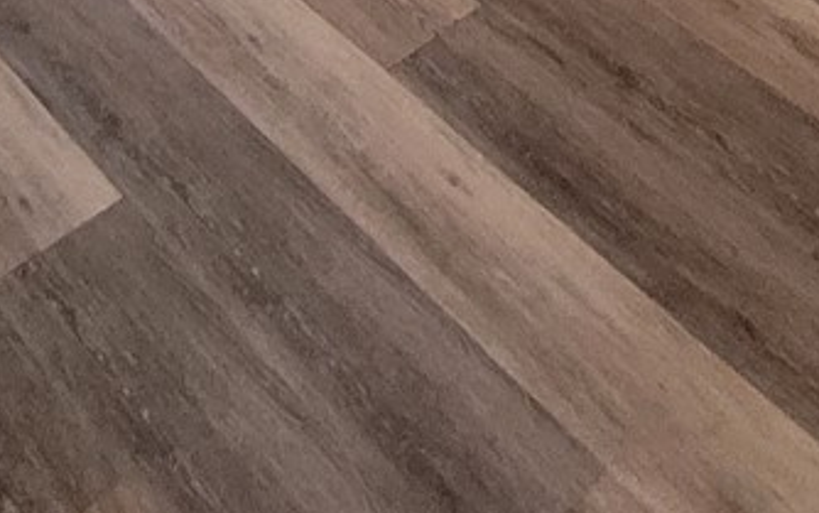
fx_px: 1474
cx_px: 441
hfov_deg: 31.0
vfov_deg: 13.3
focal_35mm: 66
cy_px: -785
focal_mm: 1.74
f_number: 2.2
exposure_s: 1/40
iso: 400
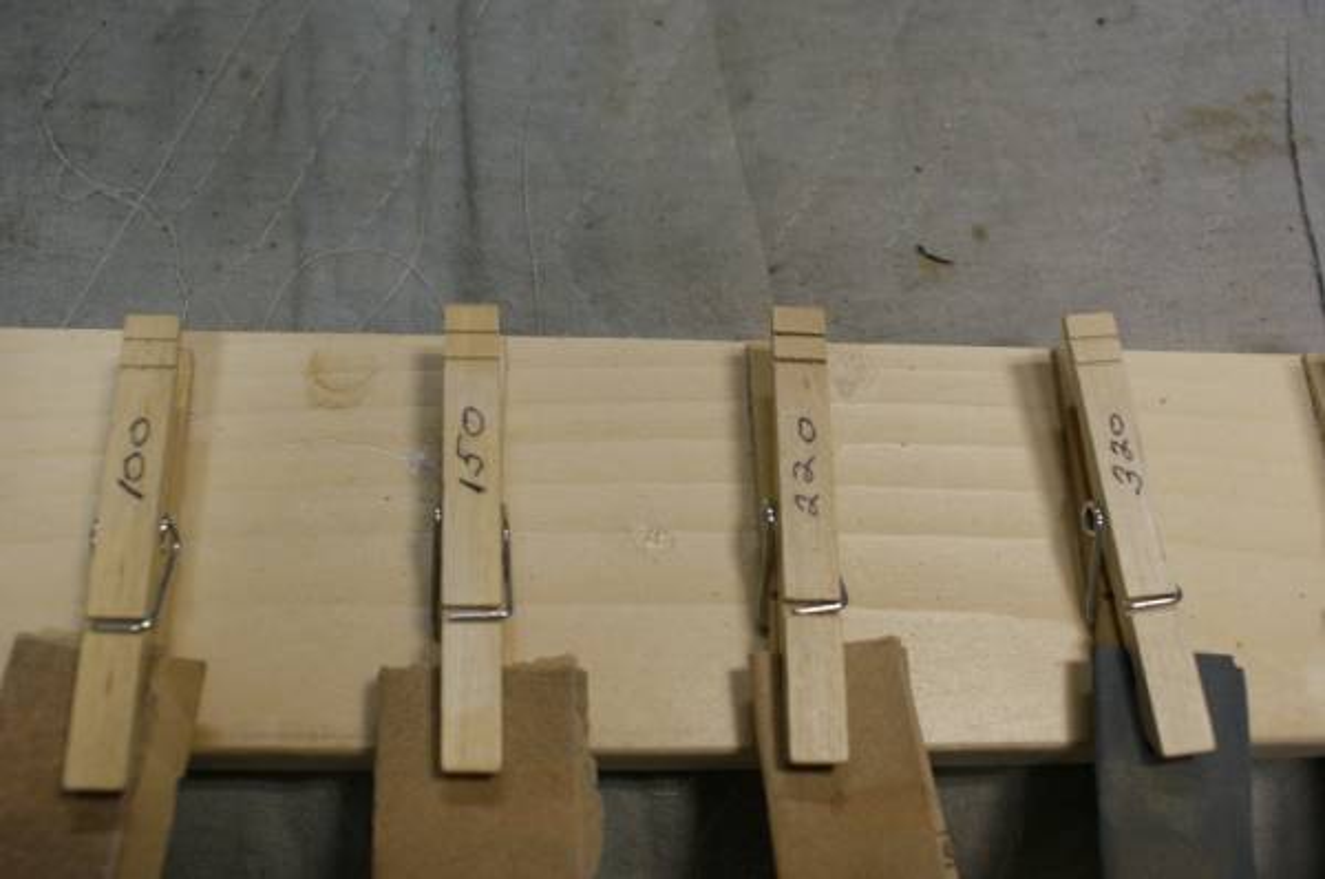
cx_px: 662
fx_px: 1433
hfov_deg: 49.6
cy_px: 440
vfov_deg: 34.1
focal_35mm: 39
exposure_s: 1/20
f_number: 4.5
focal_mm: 26
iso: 400
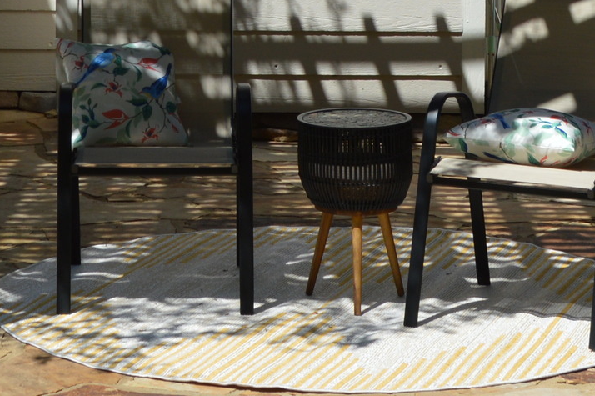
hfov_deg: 14.4
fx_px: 2345
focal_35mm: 142
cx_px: 156
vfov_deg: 9.4
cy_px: -160
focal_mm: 22
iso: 100
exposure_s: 1/320
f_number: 9
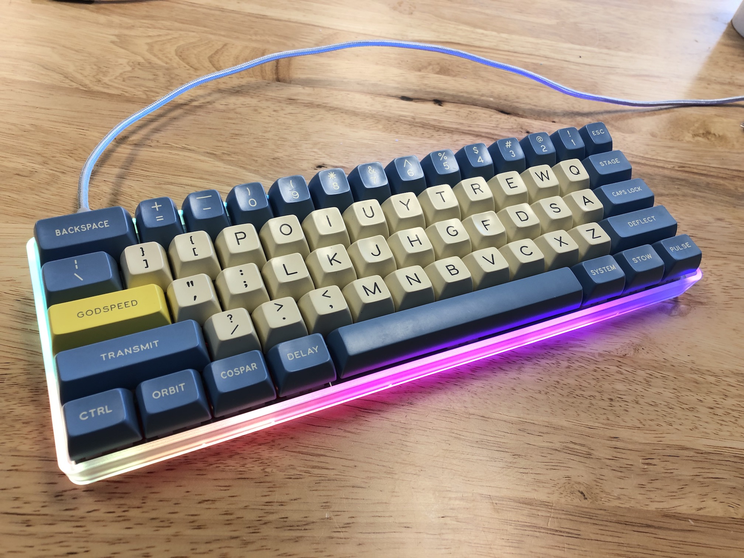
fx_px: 602
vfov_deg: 49.7
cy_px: 279
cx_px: 372
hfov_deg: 63.4
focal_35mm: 28
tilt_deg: -48.6
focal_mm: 4
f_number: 1.8
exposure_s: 1/31
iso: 25
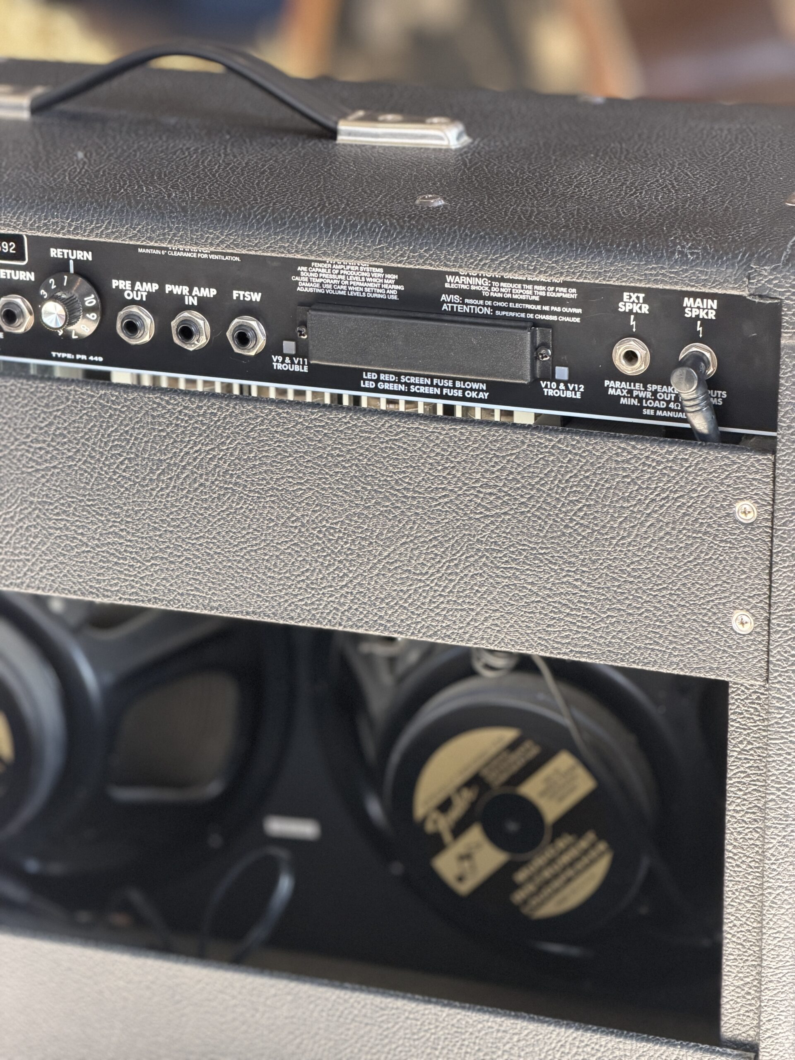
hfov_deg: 14.8
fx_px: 3062
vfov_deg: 19.6
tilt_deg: -20.1
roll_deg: +0.2
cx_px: 398
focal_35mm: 100
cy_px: 530
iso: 400
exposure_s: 1/106
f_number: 2.8
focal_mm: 16.89
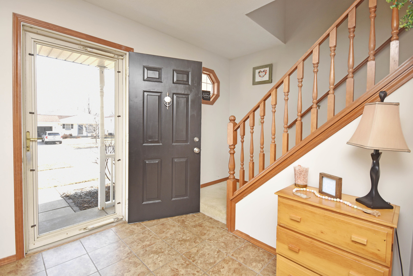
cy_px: 138
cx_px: 206
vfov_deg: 69.7
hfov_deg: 92.4
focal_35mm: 17
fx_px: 198
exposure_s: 1/80
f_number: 4.5
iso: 200
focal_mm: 11.5
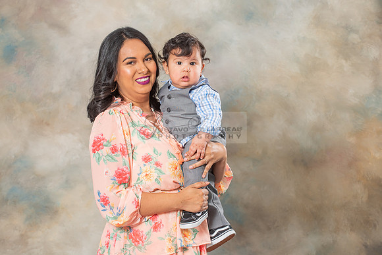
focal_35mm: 130
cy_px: 126
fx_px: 1383
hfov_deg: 15.7
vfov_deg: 10.5
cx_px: 167
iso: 200
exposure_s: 1/125
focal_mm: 116
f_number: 5.6
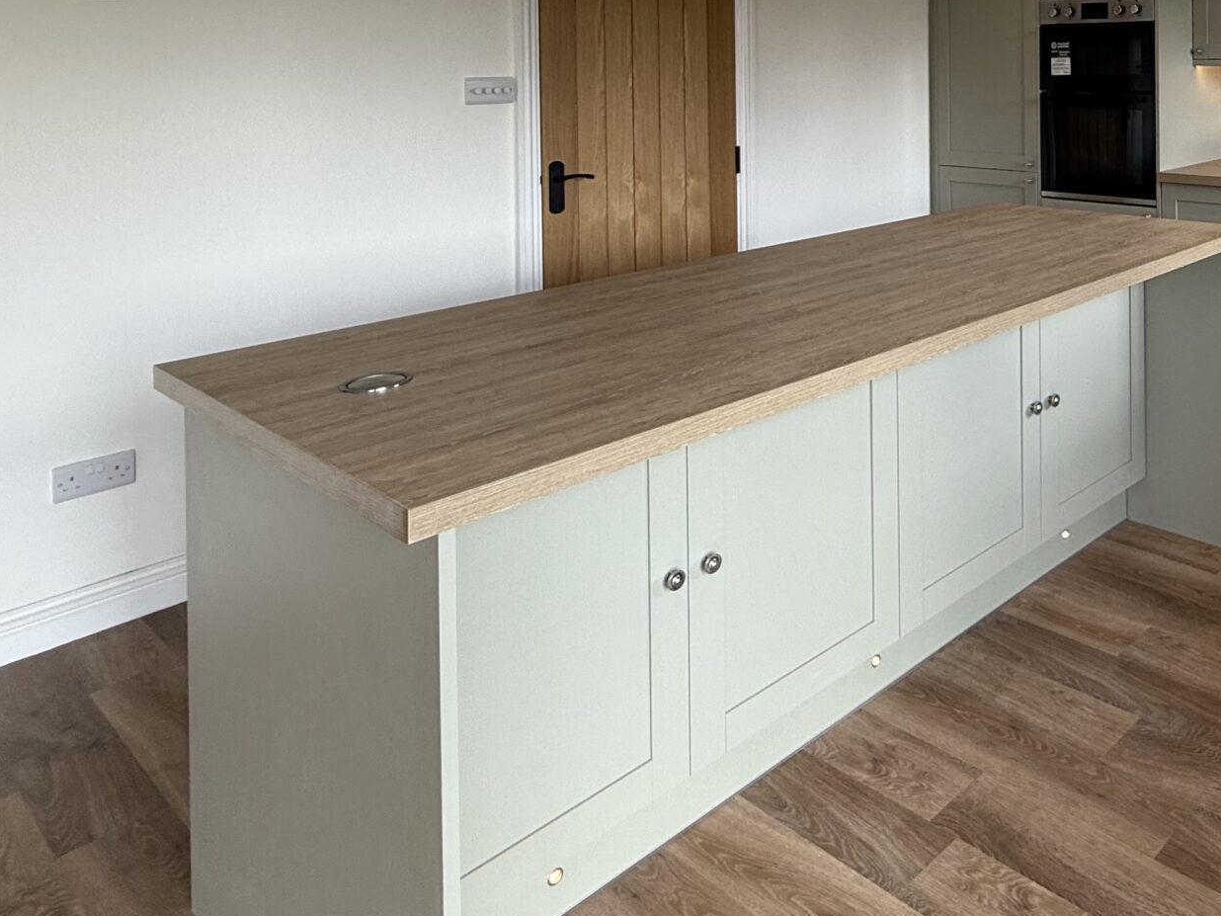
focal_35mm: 29
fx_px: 1023
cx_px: 1103
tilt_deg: -0.1
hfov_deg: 53.7
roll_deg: +0.7
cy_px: 59
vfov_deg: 43.3
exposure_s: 1/100
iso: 50
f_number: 2.2
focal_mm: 2.22
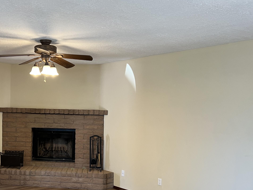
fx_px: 300
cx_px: 61
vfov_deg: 35.0
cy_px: 119
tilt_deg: -2.4
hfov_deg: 44.1
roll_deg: -1.0
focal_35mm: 41
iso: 100
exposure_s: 1/60
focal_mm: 5.7
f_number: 1.5
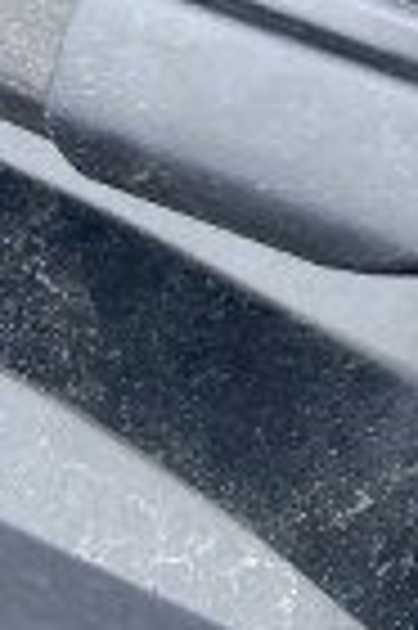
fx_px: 2078
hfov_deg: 8.8
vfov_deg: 16.8
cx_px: 1366
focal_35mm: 119
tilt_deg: -49.7
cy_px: -40
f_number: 1.8
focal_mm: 4.25
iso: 32
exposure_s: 1/767
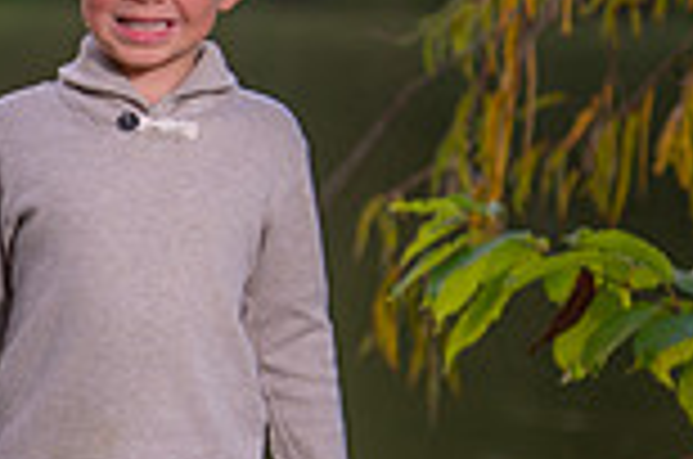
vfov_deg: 3.2
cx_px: -292
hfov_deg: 4.9
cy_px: 486
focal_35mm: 422
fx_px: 8107
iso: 200
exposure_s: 1/160
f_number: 4
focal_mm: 112
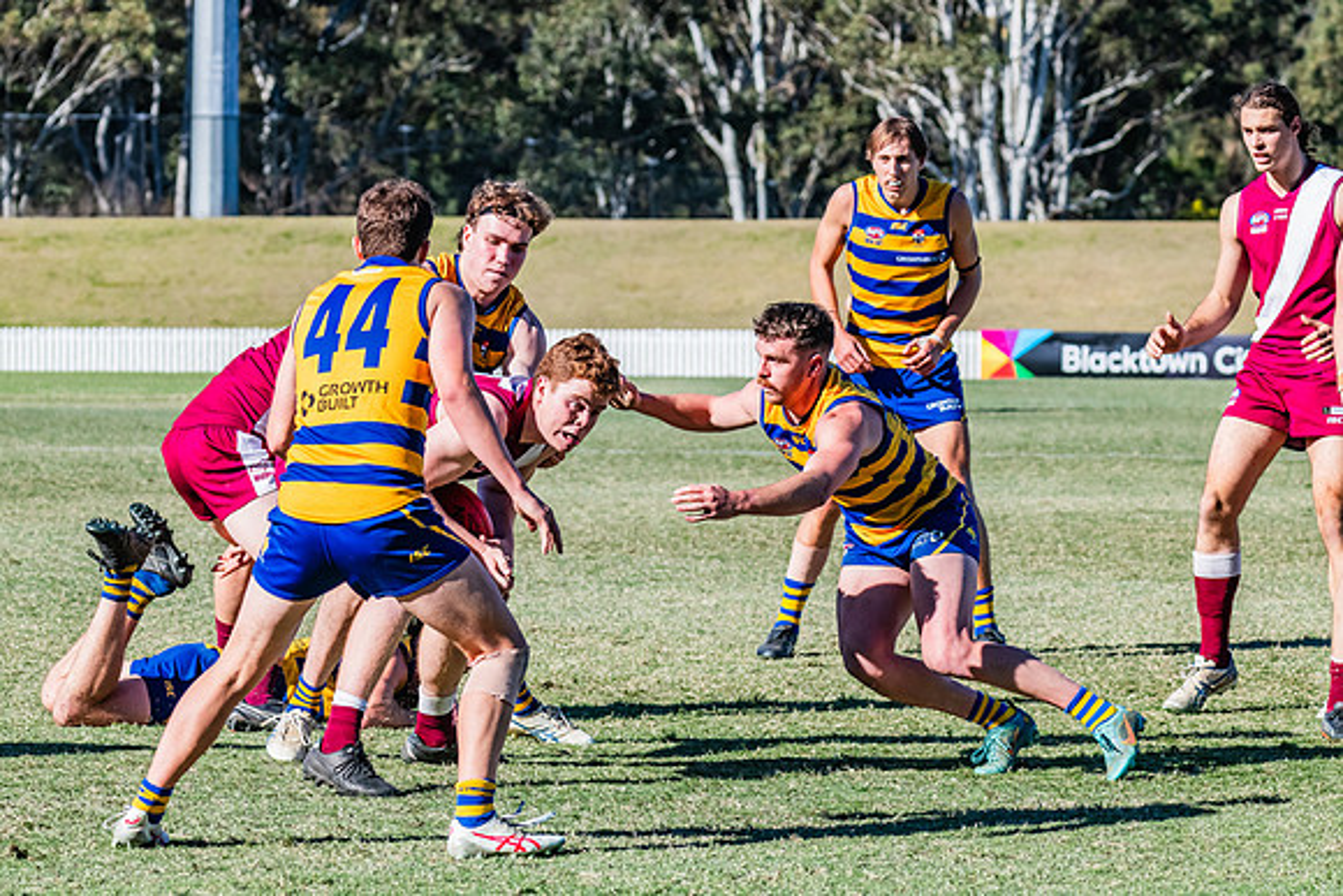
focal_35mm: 209
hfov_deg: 9.8
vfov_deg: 6.6
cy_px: 344
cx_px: 516
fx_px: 7813
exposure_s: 1/1600
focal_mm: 170
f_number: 9
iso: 800
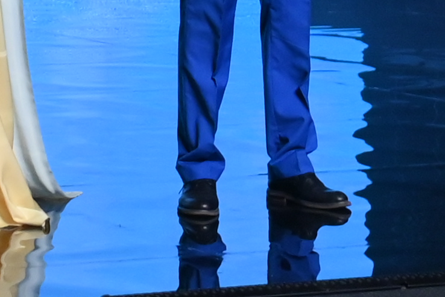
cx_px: -150
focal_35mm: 192
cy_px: -397
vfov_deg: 6.8
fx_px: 2373
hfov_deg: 10.5
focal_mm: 24
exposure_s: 1/200
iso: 1600
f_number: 4
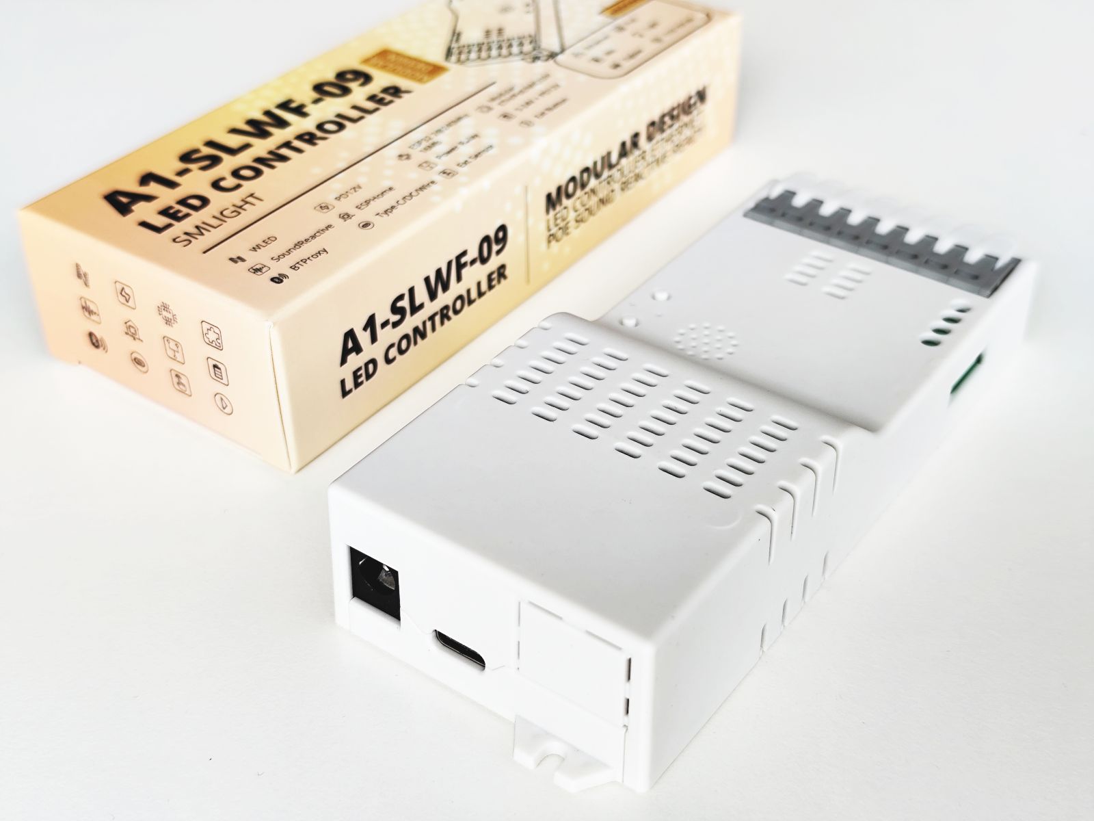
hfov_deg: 41.2
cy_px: 410
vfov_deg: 31.5
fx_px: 1454
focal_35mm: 46
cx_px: 547
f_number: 1.65
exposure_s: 1/100
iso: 50
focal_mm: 6.19
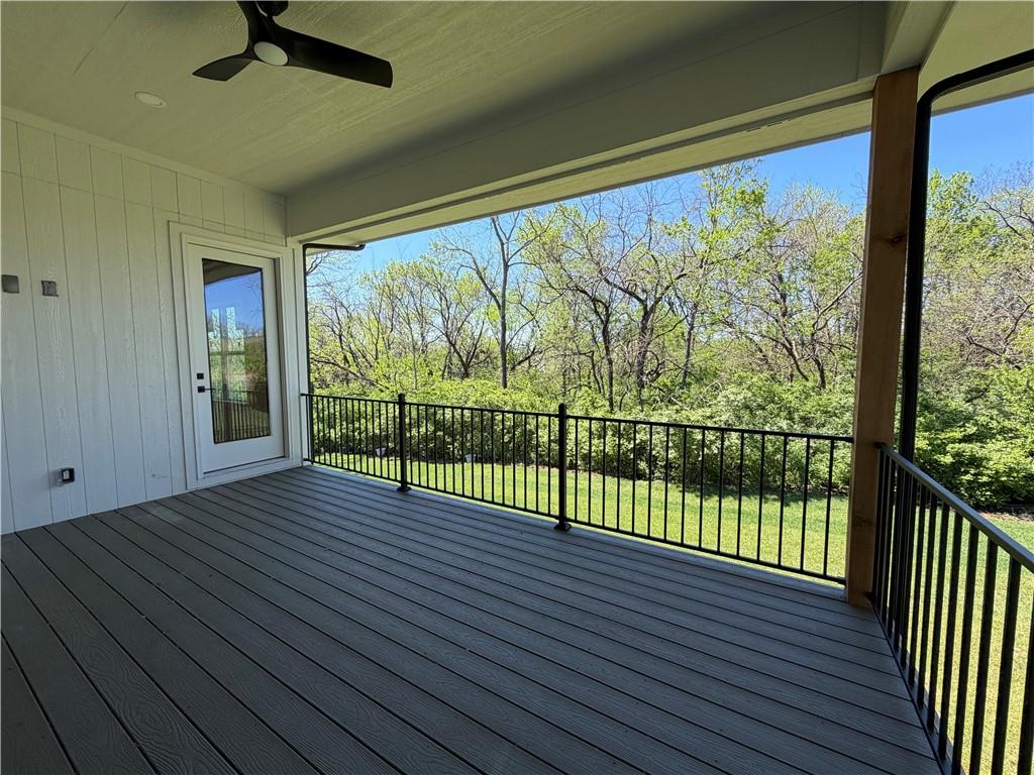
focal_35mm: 14
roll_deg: +0.7
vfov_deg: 85.7
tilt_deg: -4.6
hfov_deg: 102.1
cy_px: 388
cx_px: 517
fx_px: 418
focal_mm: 2.22
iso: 64
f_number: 2.2
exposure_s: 1/486
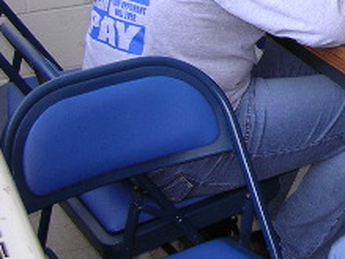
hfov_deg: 16.5
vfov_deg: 12.9
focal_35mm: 111
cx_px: 479
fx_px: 1106
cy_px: -82
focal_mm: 5.8
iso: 100
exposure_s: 1/30
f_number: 2.8
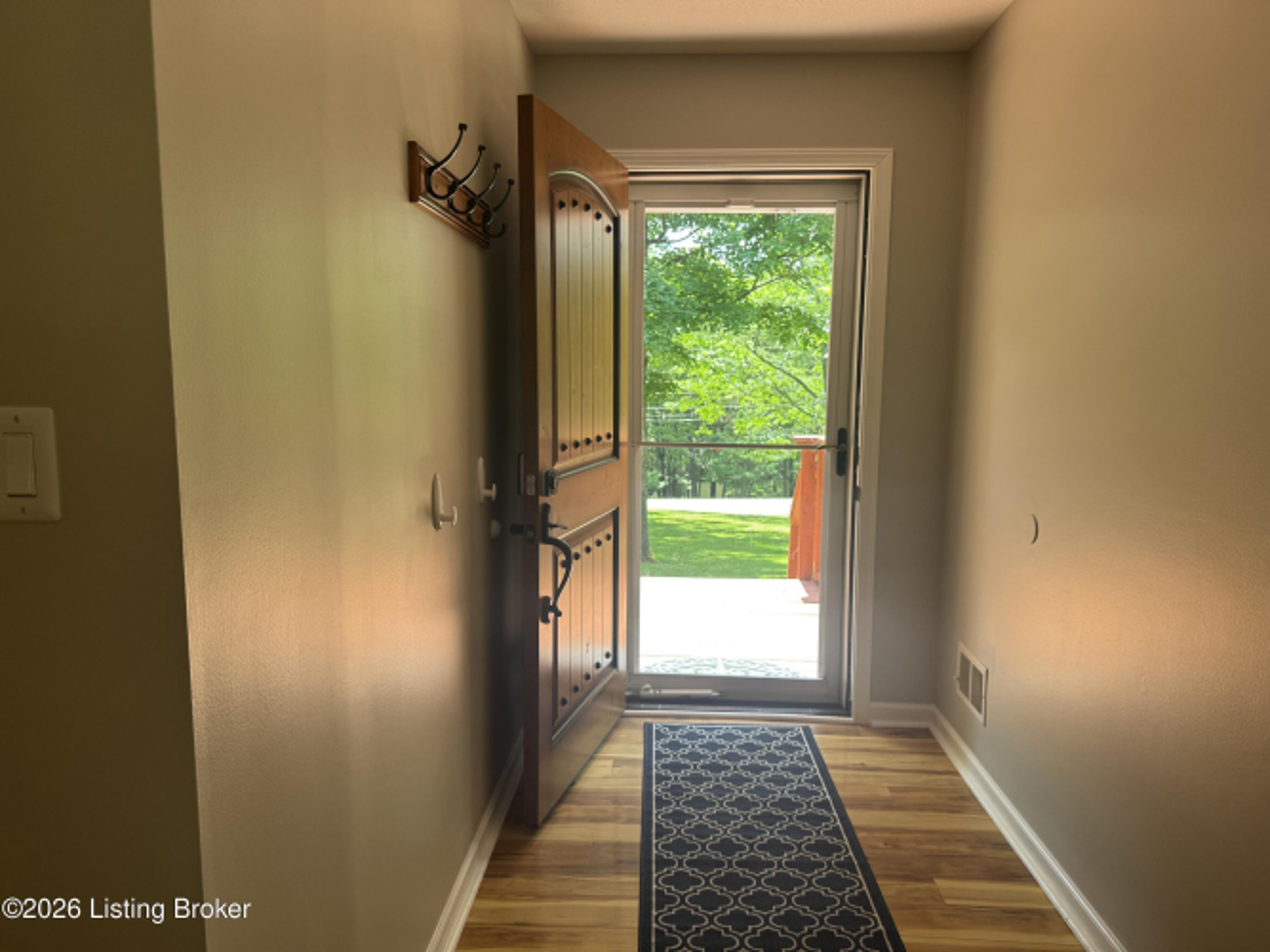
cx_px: 635
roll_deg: -0.4
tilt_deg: -6.8
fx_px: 880
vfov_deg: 56.8
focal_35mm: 24
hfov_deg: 71.6
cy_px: 476
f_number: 1.78
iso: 64
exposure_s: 1/121
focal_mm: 6.76
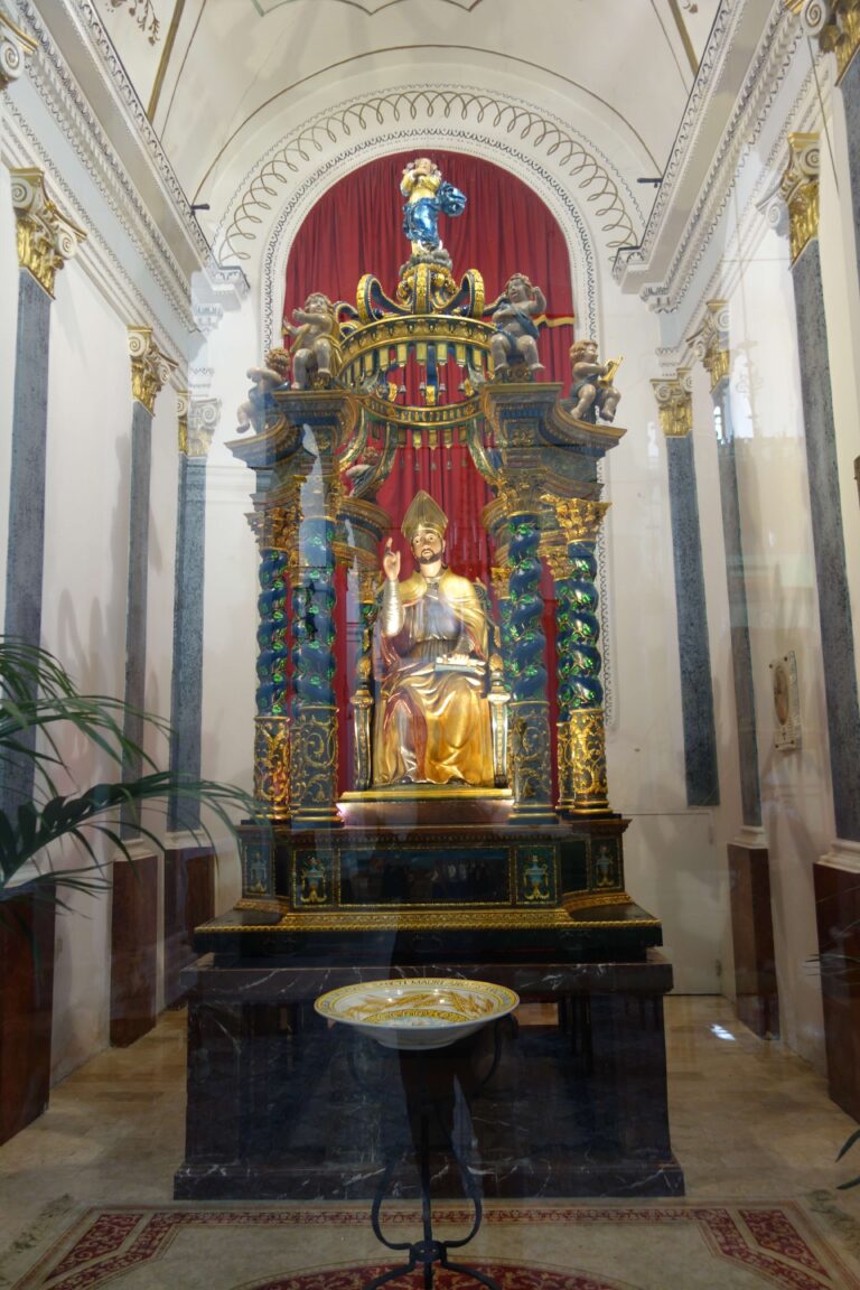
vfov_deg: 65.5
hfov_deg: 46.4
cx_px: 430
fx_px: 1003
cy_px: 645
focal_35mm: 28
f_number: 1.8
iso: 200
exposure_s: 1/30
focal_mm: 10.4
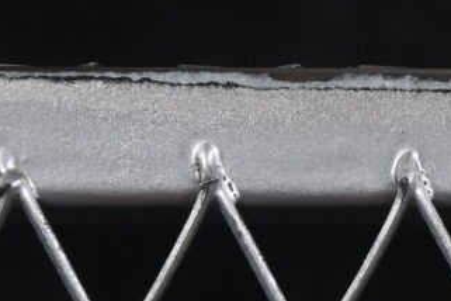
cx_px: 1234
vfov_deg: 2.3
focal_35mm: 599
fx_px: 7504
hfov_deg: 3.4
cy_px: -669
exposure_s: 1/80
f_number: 8
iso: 160
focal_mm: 50
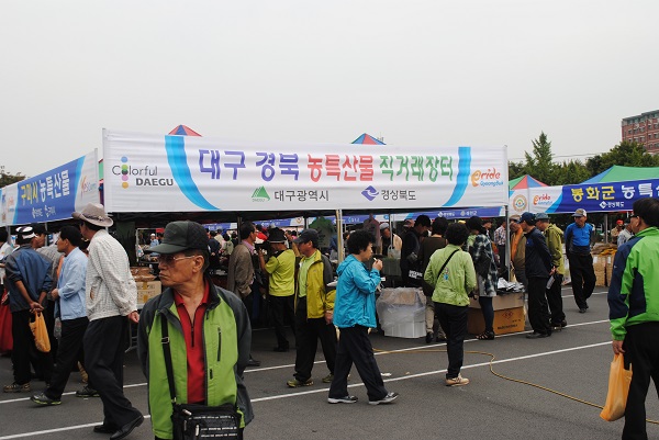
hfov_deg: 46.4
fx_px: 769
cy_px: 220
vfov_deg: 31.9
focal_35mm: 42
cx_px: 330
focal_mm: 28
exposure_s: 1/200
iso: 100
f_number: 7.1
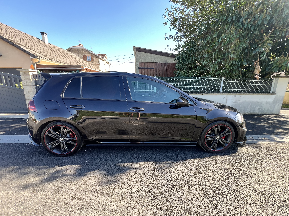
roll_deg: -0.8
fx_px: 109
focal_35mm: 13
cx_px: 144
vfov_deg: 89.9
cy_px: 108
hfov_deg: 106.2
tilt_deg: -11.5
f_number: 1.8
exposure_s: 1/99
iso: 40
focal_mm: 1.57
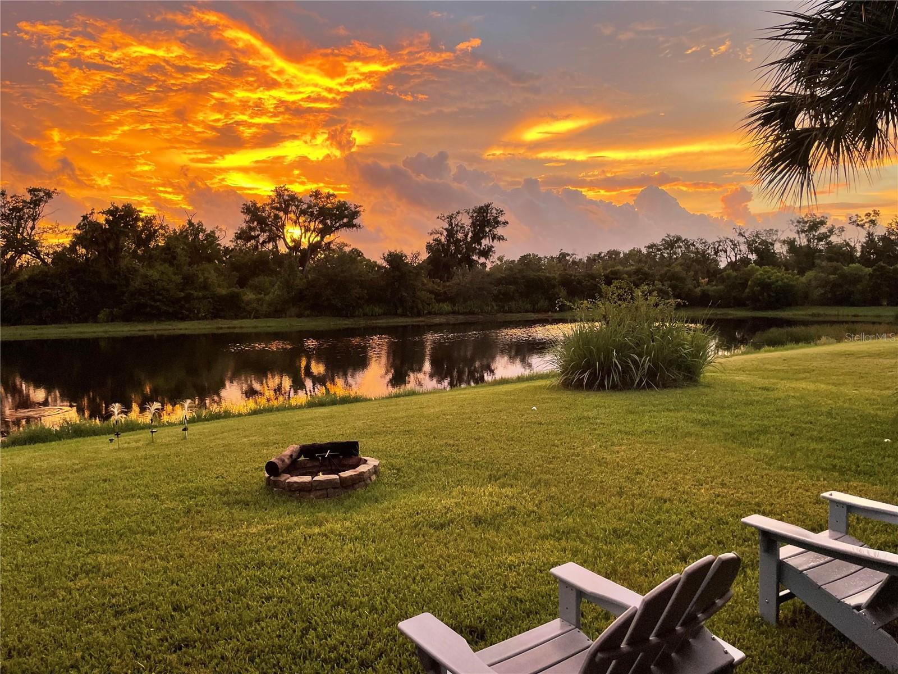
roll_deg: +1.7
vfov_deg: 53.1
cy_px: 337
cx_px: 449
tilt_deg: -4.1
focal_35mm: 26
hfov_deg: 67.3
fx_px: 674
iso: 100
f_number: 1.6
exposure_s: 1/121
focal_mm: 4.2
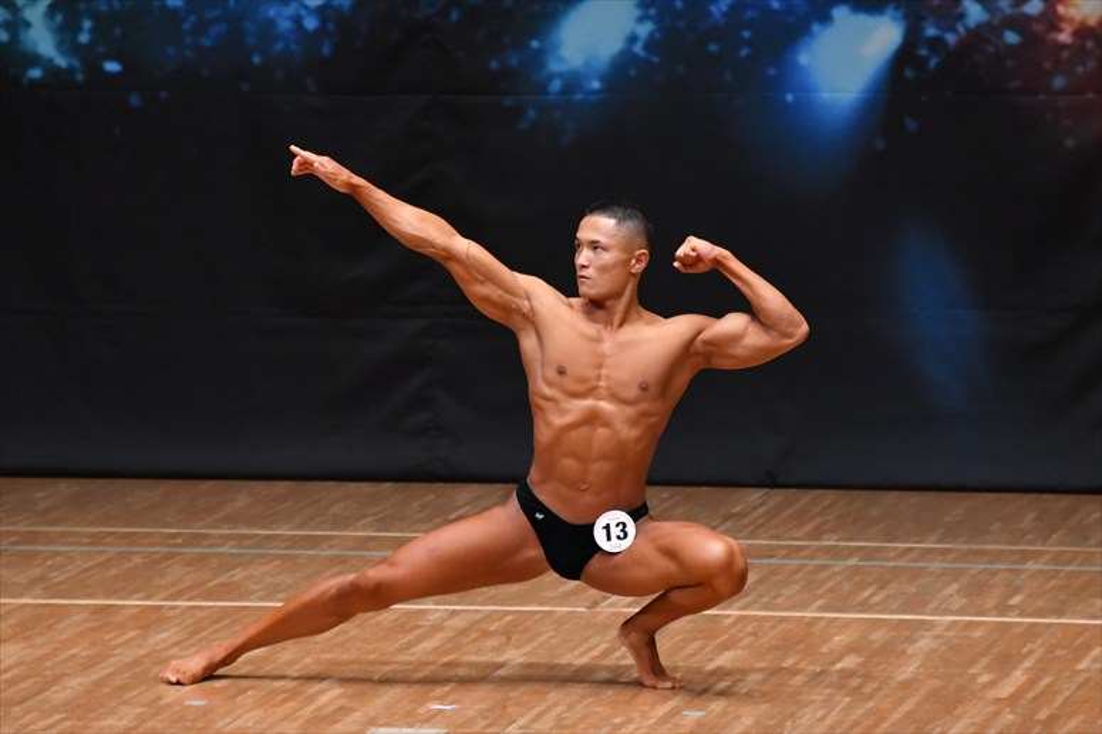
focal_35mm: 315
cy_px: 367
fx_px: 9638
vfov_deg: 4.4
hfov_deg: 6.5
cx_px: 551
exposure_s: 1/400
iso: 5000
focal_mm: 210
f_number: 5.6
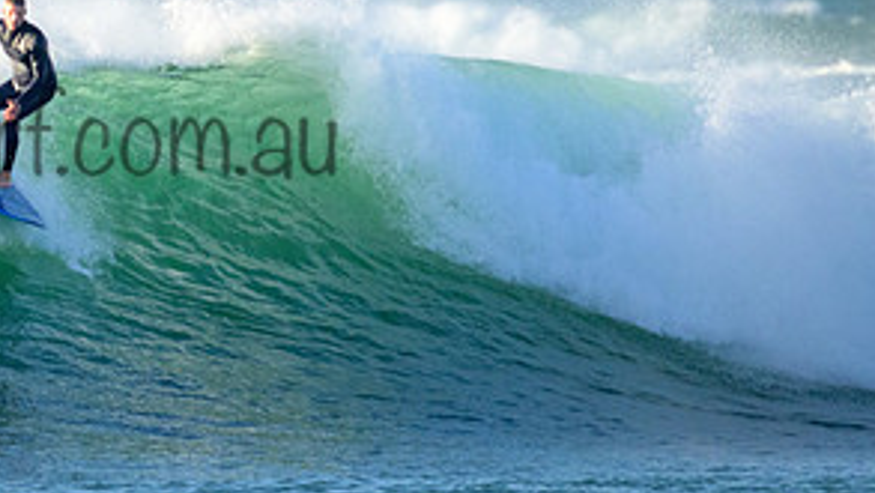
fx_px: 39685
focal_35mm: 1710
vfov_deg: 0.7
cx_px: 21
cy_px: 106
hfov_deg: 1.3
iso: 2800
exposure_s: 1/2000
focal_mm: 800
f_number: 11
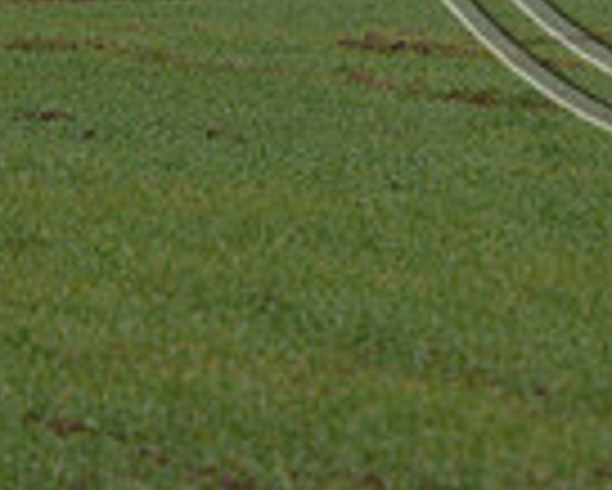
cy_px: -351
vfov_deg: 2.0
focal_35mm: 758
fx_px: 13739
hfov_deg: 2.5
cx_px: 756
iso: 1600
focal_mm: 190
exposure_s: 1/800
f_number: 6.3
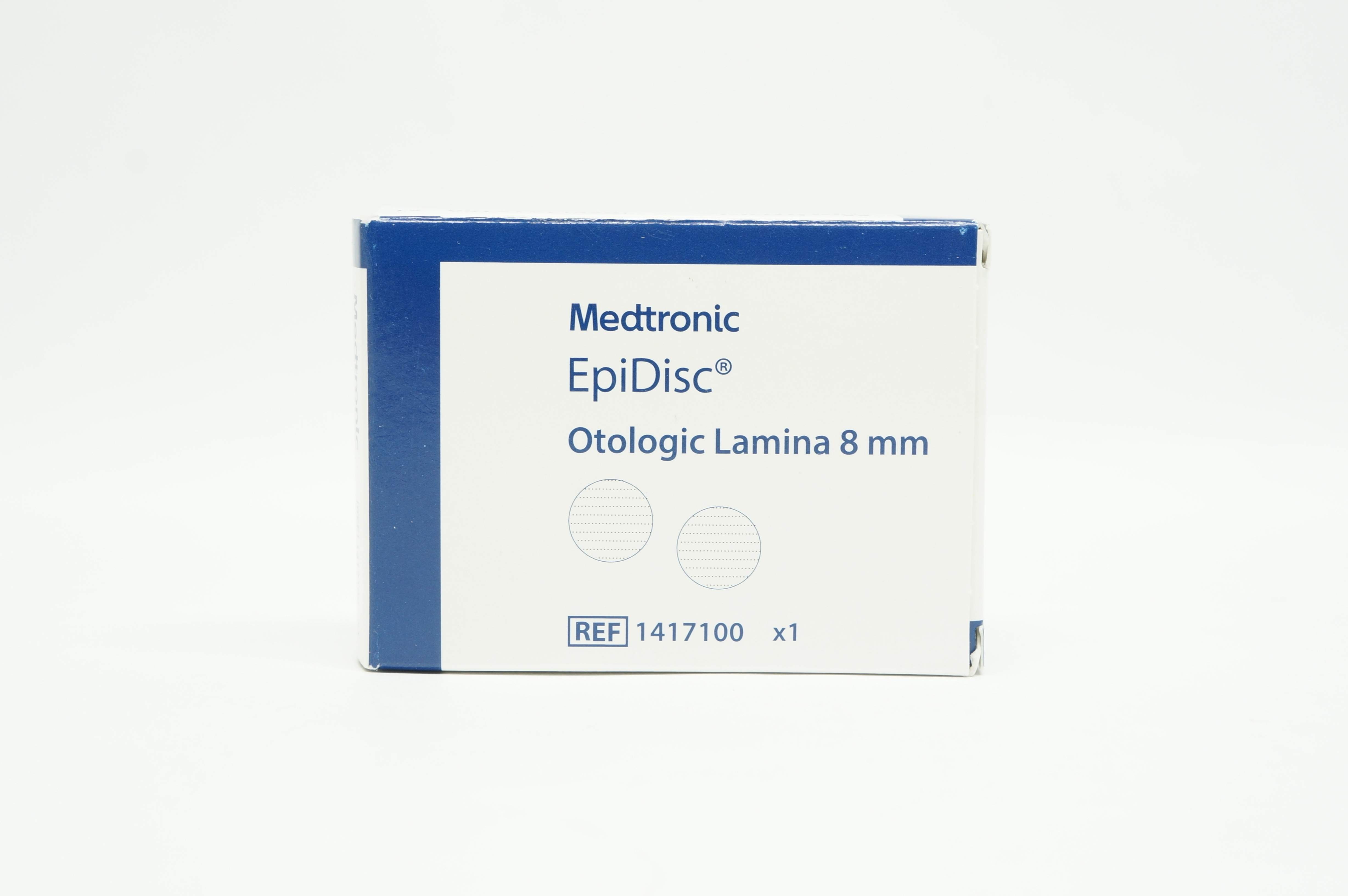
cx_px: 674
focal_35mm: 58
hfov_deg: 34.2
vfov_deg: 23.1
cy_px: 448
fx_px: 2188
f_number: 8
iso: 400
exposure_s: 1/25
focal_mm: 39
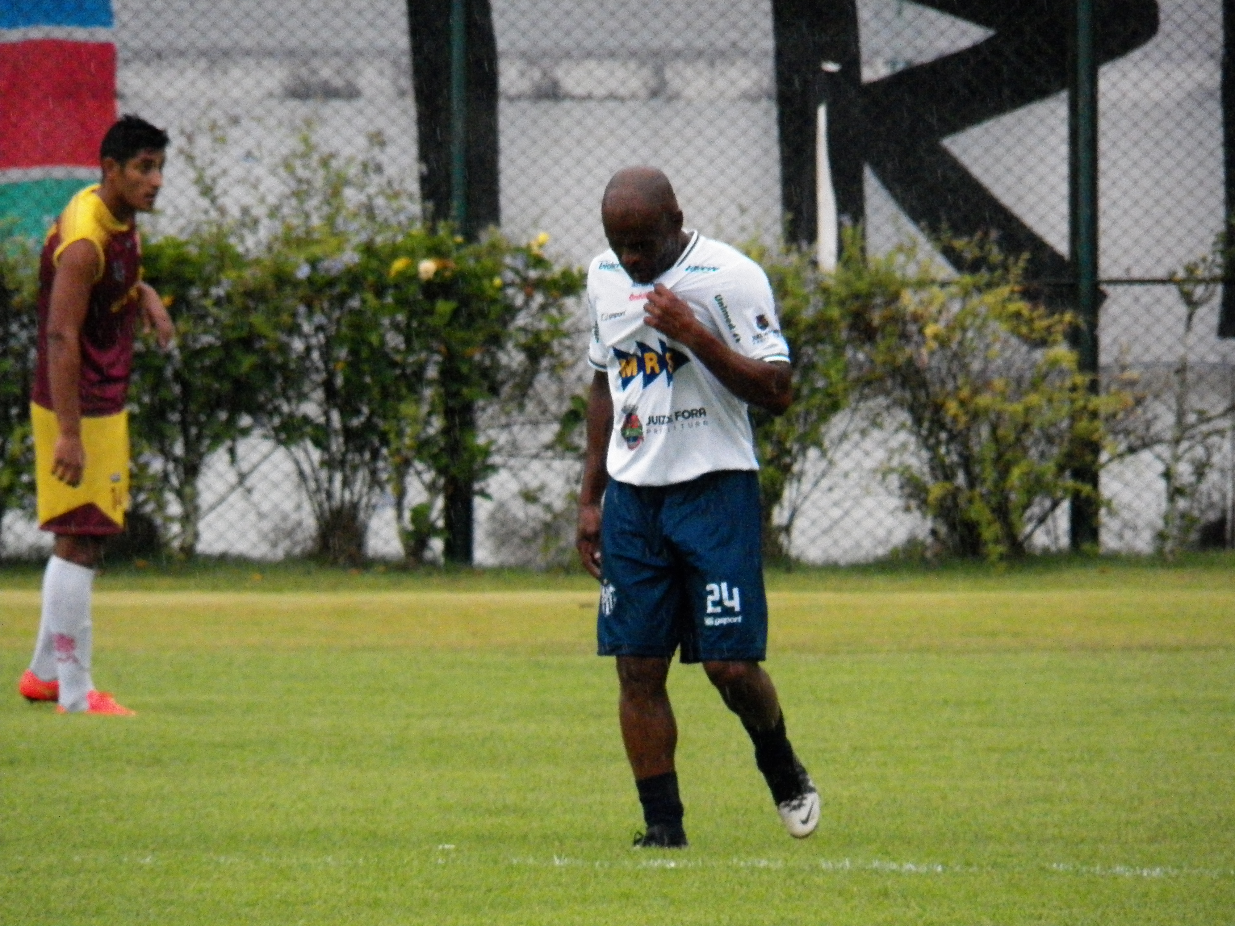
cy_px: 463
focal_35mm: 653
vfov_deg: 2.3
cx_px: 618
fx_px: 23297
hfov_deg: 3.0
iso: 1600
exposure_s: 1/400
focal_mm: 117.2
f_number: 5
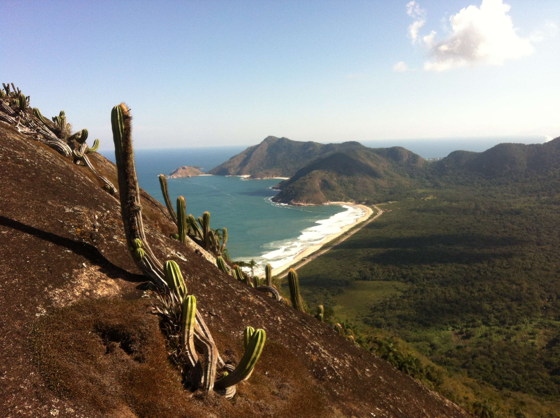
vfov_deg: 40.6
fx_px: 565
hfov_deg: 52.7
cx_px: 280
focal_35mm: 35
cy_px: 209
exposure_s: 1/1077
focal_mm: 3.85
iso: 80
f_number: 2.8
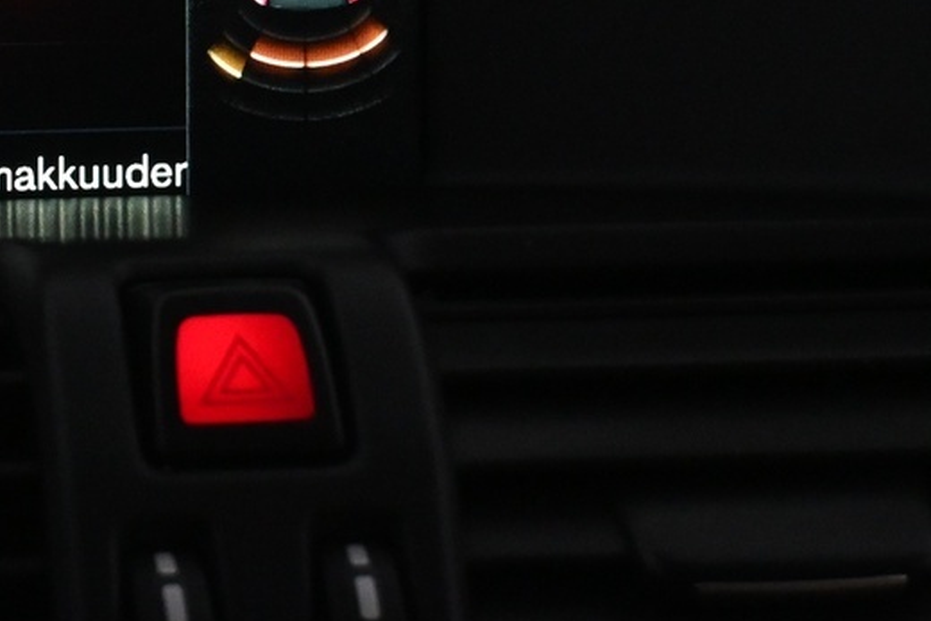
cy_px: -322
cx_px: -82
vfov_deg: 7.1
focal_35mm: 192
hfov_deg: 10.6
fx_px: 4955
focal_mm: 41
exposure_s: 1/125
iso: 3200
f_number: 5.6
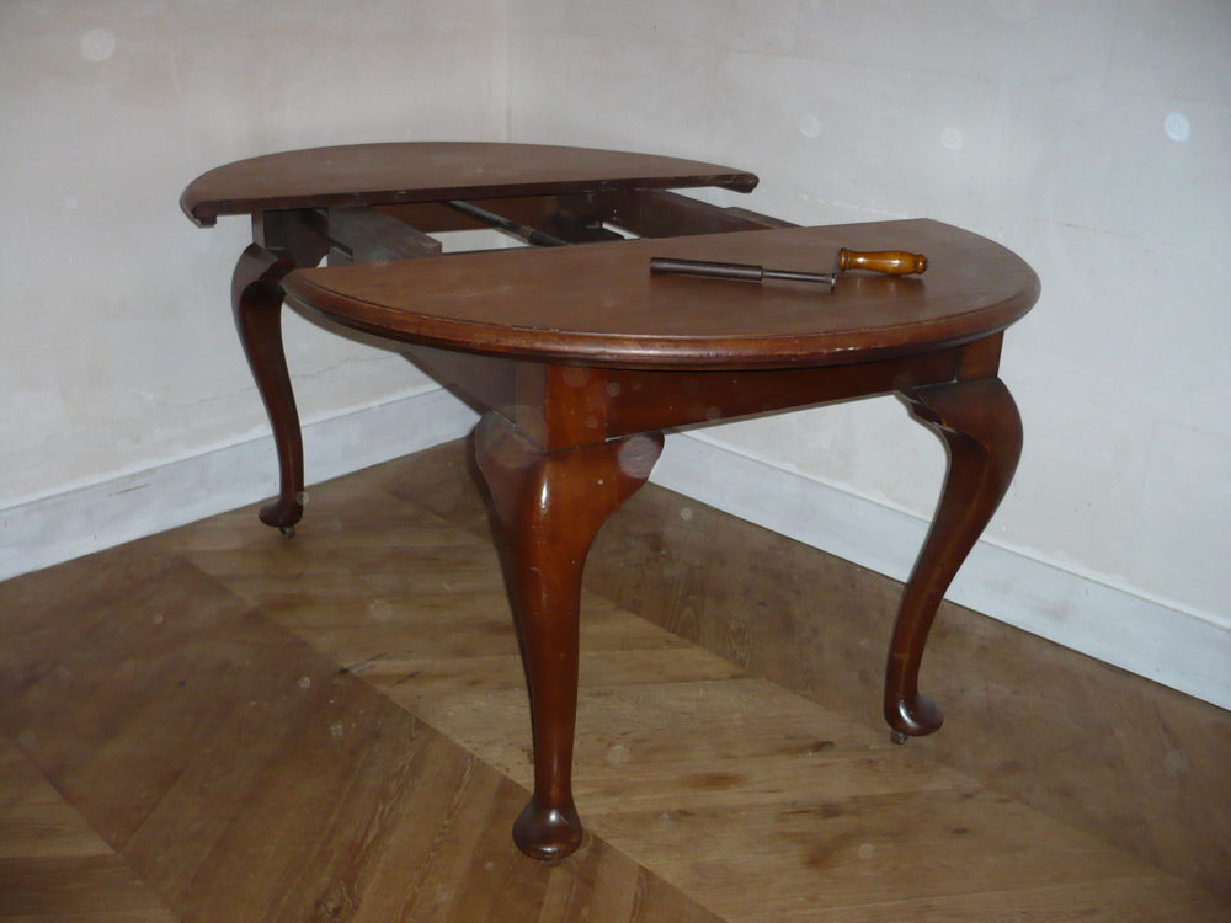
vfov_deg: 40.7
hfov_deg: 52.6
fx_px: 1245
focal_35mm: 35
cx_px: 616
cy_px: 462
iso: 200
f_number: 2.8
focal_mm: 5.8
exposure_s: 1/30
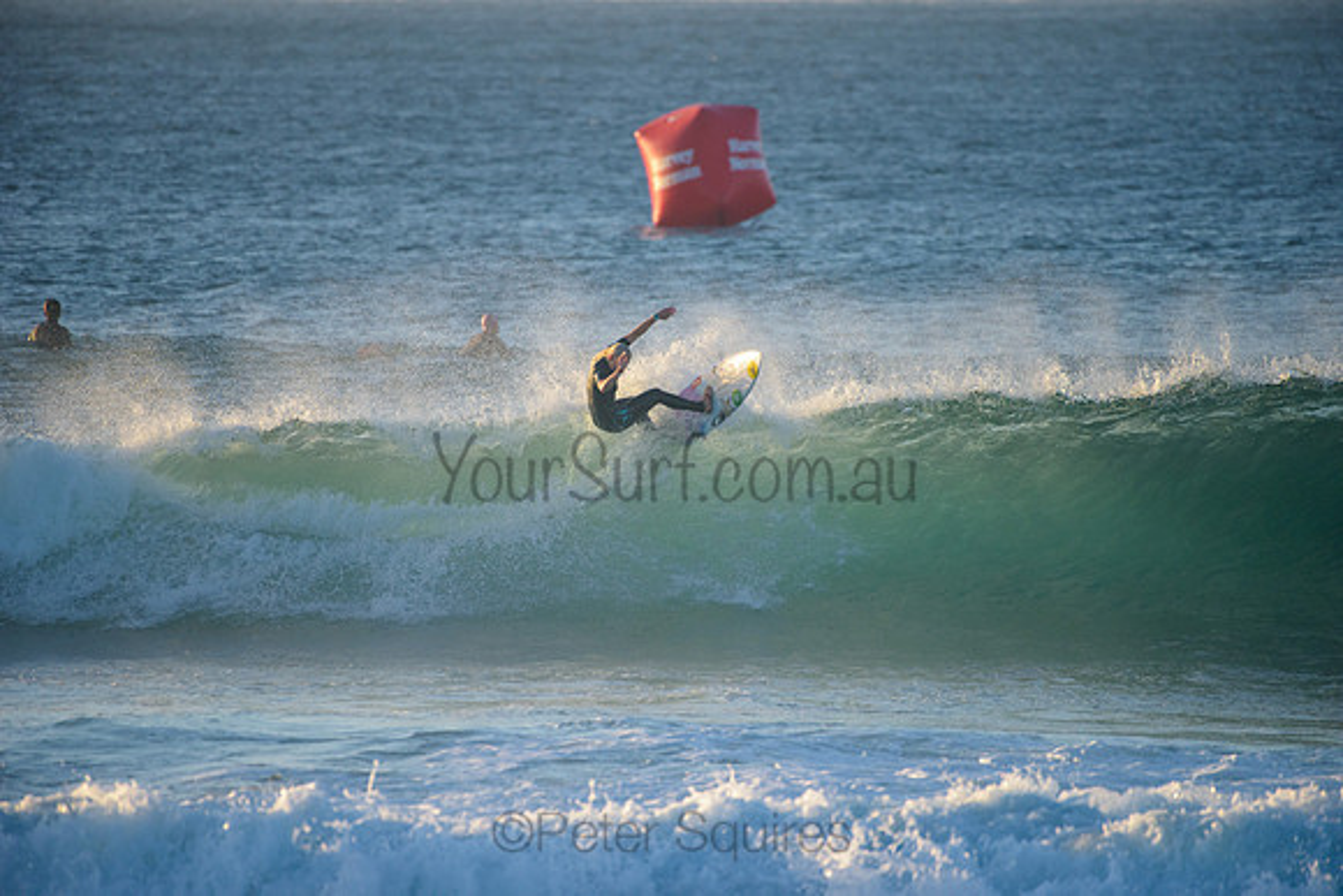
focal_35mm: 500
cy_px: 448
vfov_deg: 2.8
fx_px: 18656
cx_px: 672
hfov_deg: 4.1
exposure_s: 1/2000
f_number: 5.6
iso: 800
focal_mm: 500
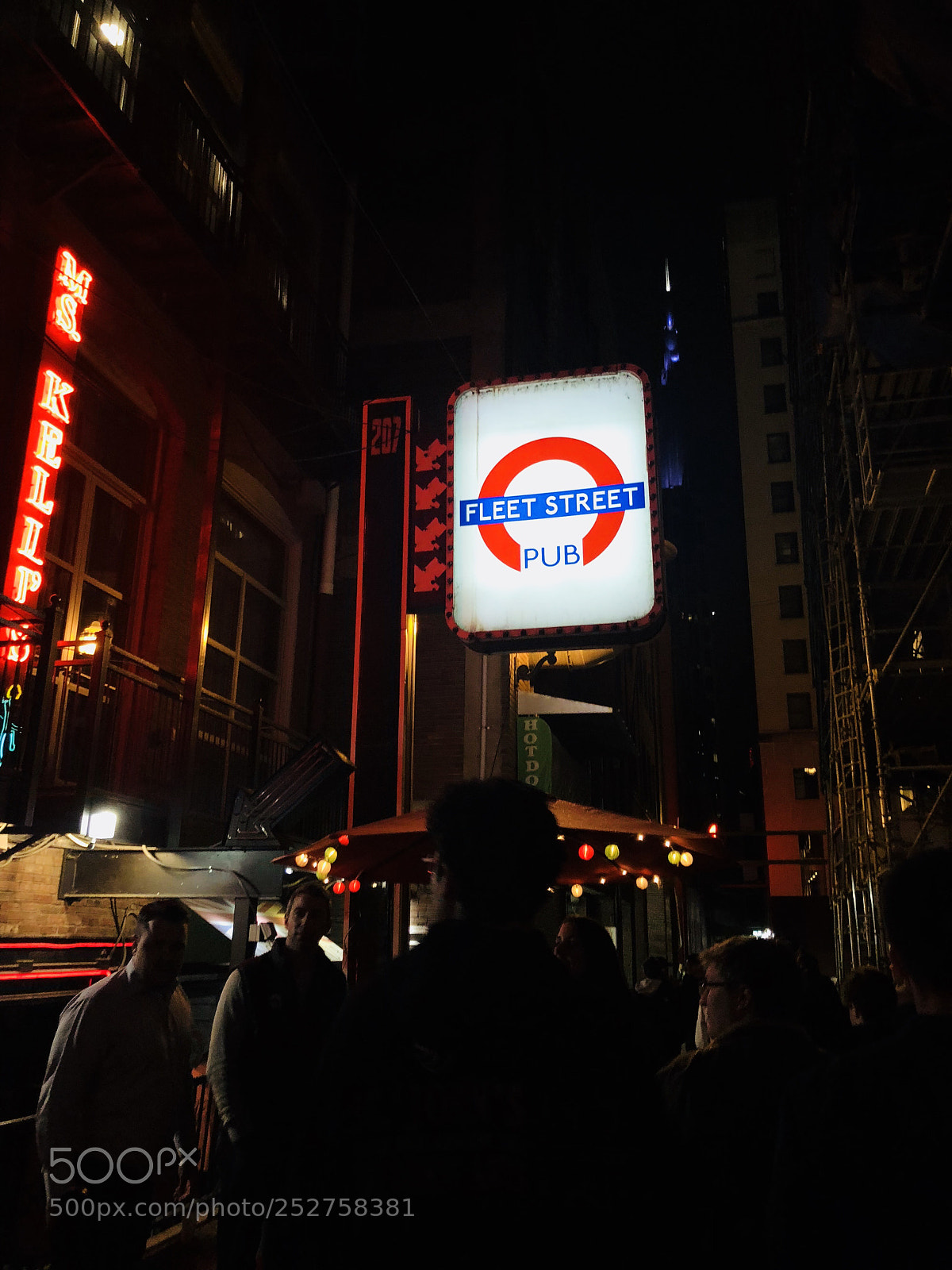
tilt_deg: +19.5
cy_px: 635
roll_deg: +0.7
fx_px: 1027
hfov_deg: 49.7
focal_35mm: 28
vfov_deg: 63.4
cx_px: 476
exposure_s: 1/17
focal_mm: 4
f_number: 1.8
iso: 40
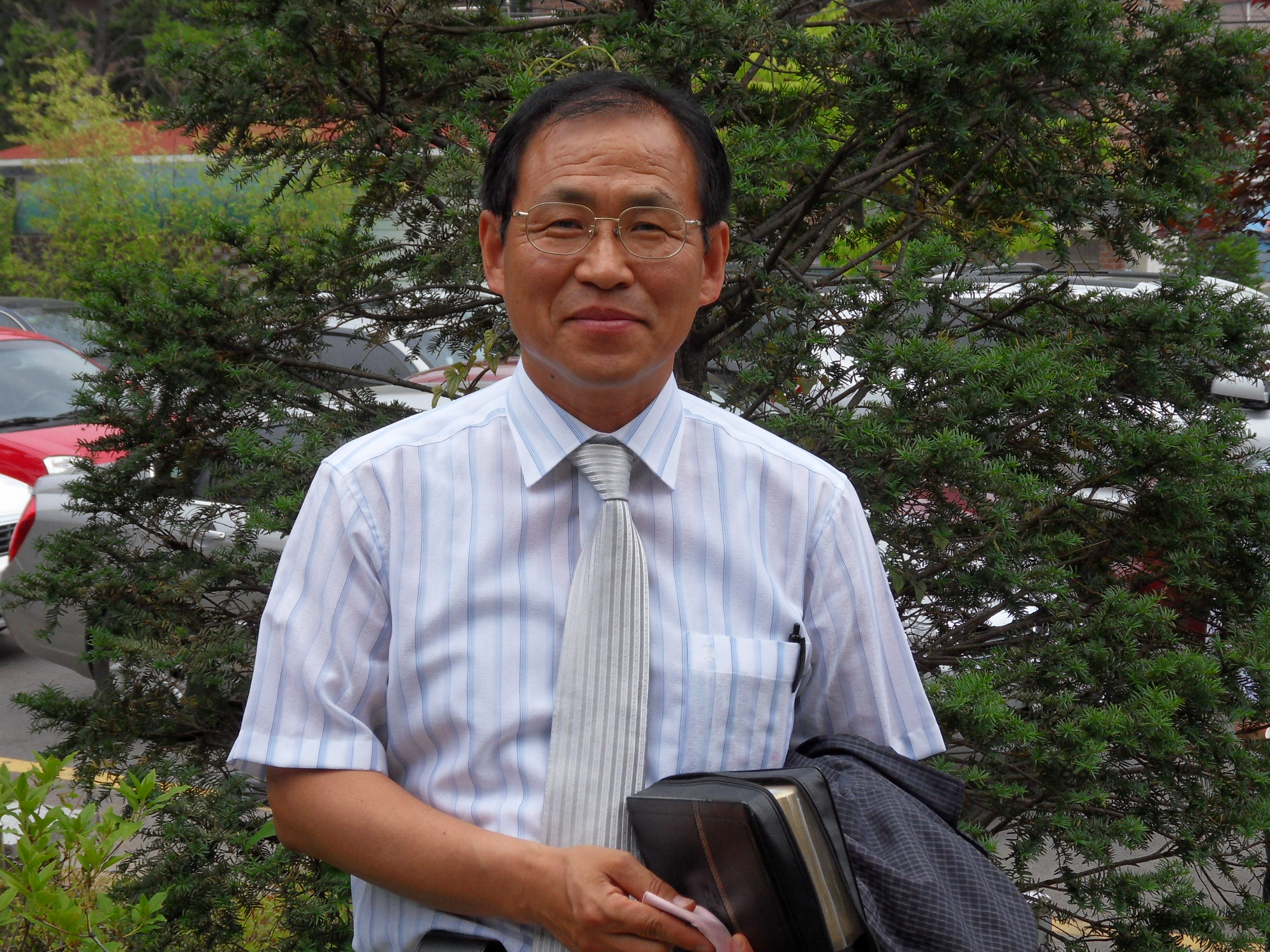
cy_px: 483
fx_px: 2641
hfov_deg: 27.0
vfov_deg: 20.4
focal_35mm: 72
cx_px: 641
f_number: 5.1
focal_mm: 12.3
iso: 80
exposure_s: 1/250
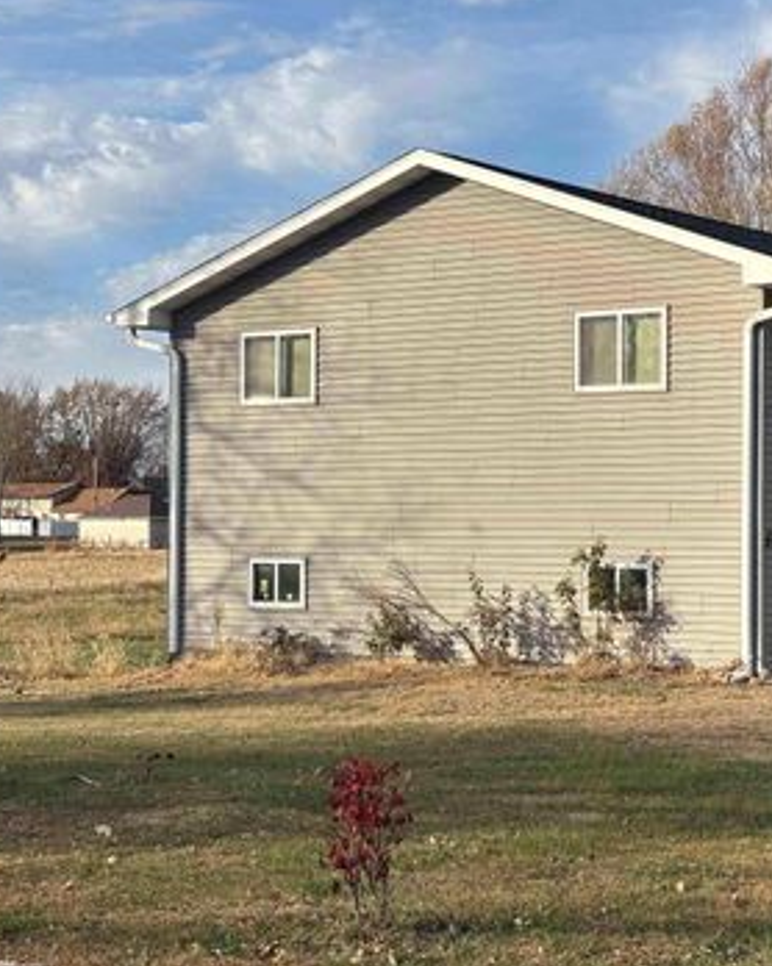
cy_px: 468
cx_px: 653
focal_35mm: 73
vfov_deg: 26.1
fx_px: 2087
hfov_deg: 20.6
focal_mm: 5.96
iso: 32
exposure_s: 1/2342
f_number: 1.6
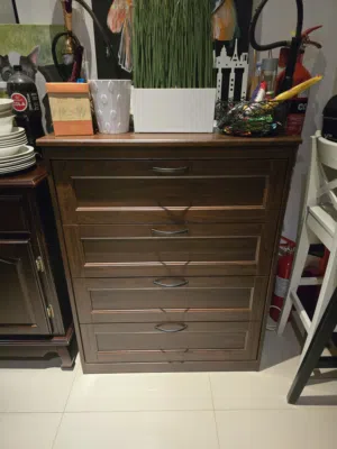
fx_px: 299
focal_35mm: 23
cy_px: 224
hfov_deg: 58.9
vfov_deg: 73.9
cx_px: 168
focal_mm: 6.3
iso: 1600
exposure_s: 1/100
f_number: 1.7
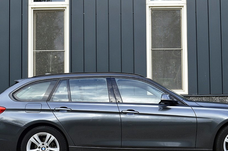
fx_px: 348
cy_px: 103
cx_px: 128
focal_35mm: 55
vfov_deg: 24.4
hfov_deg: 36.2
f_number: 9
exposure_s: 1/125
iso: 400
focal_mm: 26
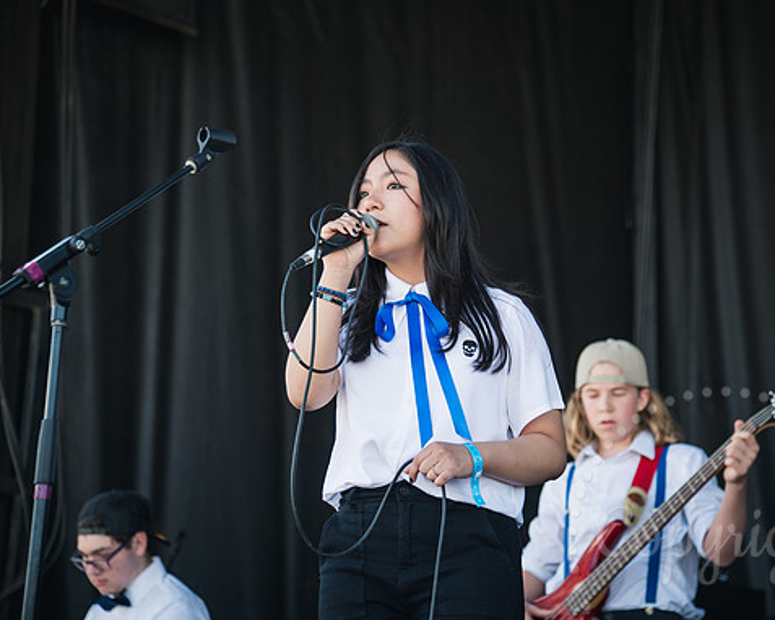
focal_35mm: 98
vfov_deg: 15.7
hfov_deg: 19.6
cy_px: 312
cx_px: 414
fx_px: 2249
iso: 250
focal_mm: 86
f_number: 4
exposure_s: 1/400
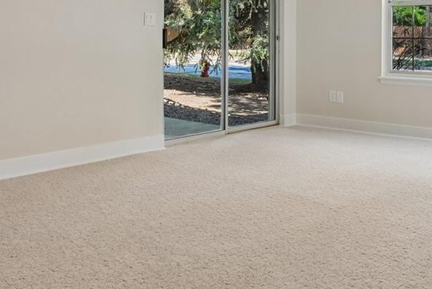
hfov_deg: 44.1
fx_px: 532
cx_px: 239
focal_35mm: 44
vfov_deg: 29.4
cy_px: 45
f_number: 8
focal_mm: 11
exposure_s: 1/30
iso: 200
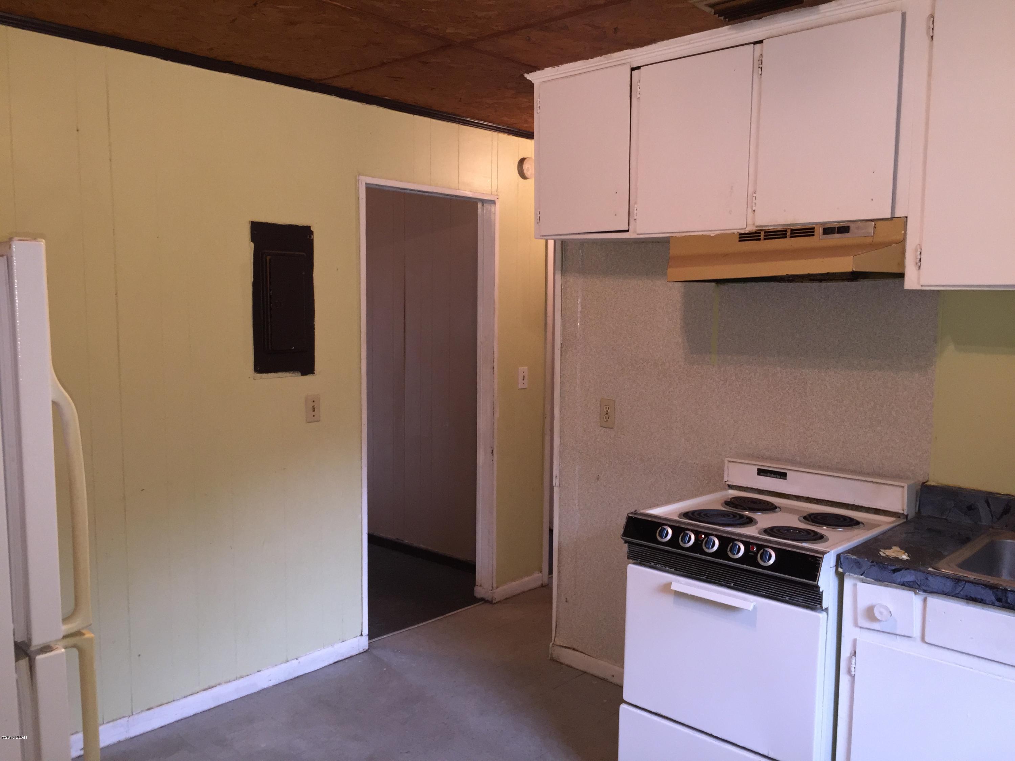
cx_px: 508
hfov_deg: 61.7
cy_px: 380
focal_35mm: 29
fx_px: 850
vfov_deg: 48.2
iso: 64
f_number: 2.2
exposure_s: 1/30
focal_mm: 4.15
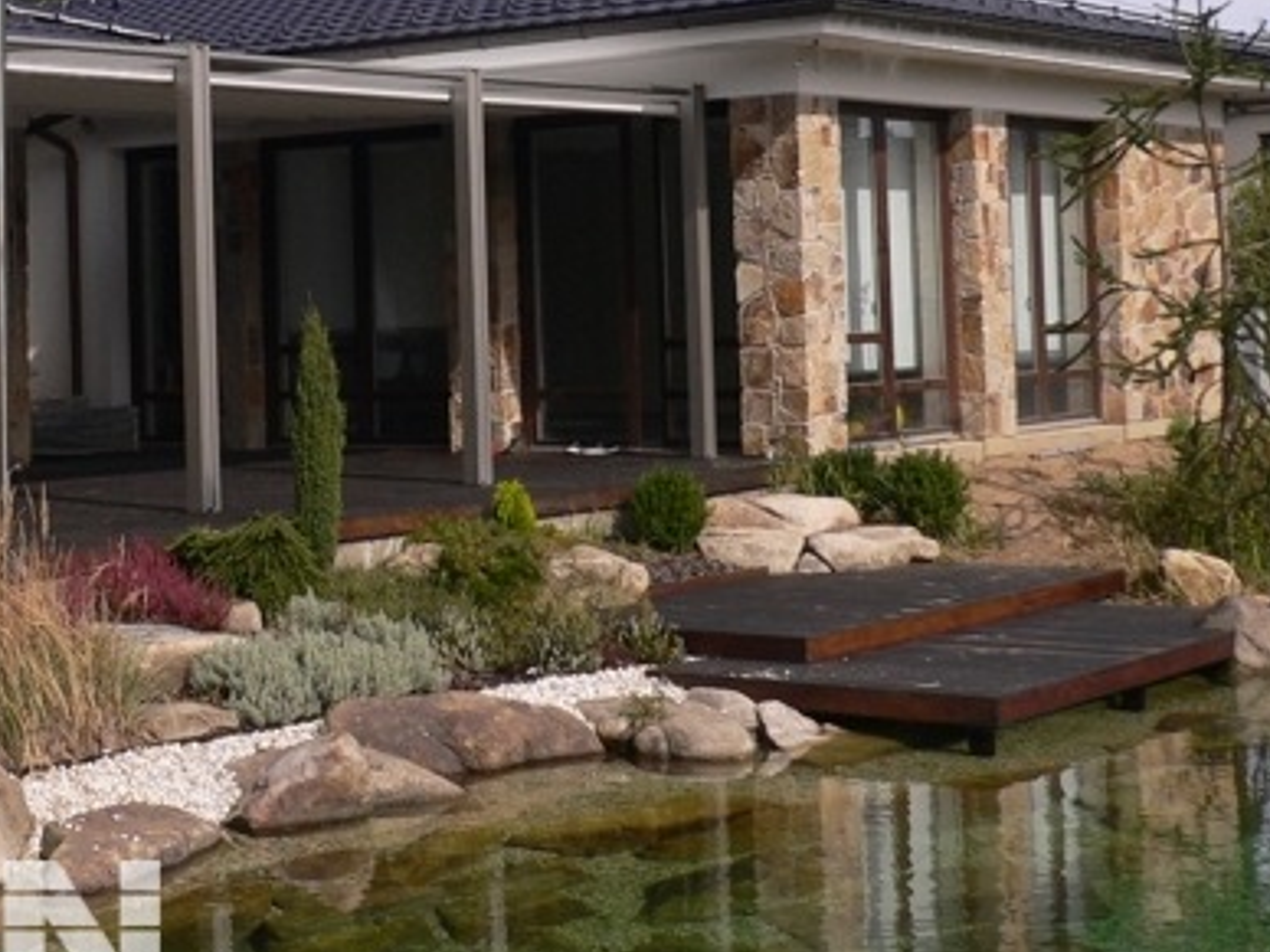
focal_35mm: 71
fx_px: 2605
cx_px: 299
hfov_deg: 27.0
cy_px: 157
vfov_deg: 20.4
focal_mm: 5.8
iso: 80
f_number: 5.6
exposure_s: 1/400
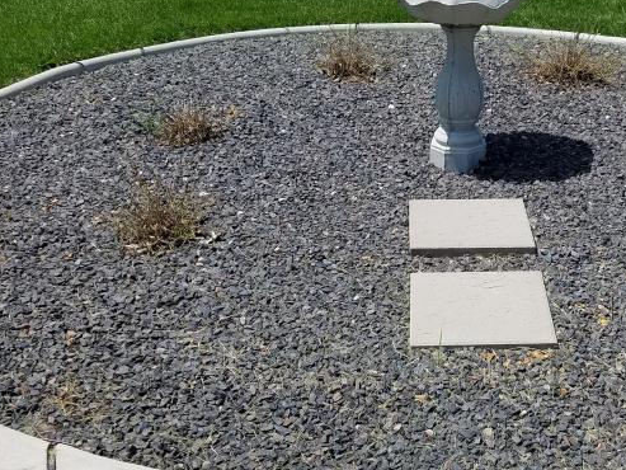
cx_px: 458
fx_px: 977
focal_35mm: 54
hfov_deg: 34.9
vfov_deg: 27.0
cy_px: 246
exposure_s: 1/3832
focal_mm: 4.2
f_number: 1.7
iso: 50
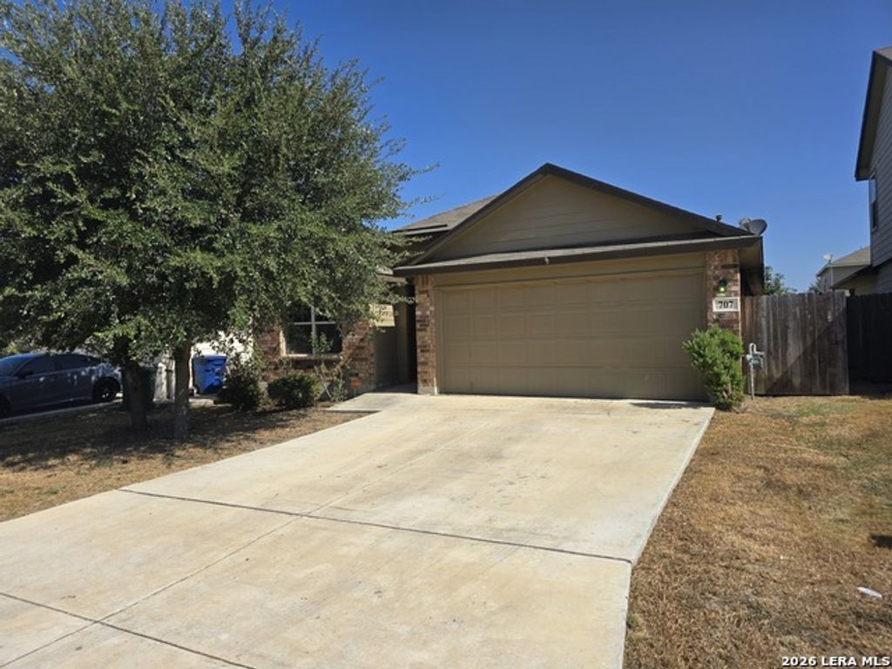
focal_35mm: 23
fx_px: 593
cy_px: 334
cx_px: 446
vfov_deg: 58.9
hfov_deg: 73.9
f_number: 1.7
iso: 12
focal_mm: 6.3
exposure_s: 1/1064
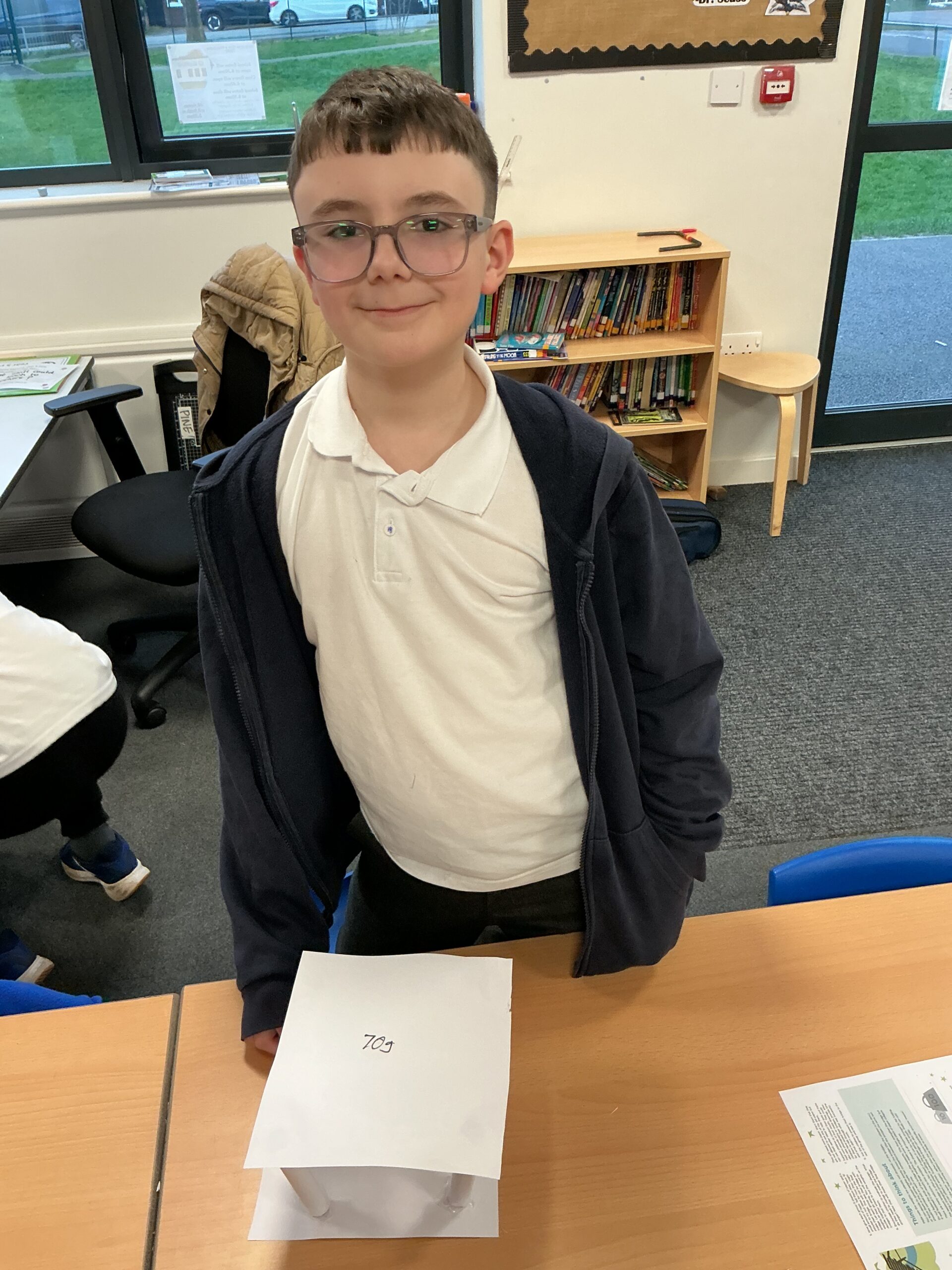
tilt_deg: -32.2
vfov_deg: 61.7
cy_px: 635
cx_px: 476
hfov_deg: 48.2
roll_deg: +2.9
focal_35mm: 29
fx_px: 1063
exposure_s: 1/60
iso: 100
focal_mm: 3
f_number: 1.8
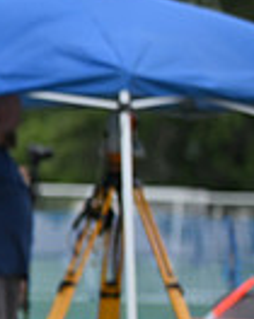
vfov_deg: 4.3
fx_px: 4290
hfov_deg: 3.3
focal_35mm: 455
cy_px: 199
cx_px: -397
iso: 400
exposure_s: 1/3200
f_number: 3.5
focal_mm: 110
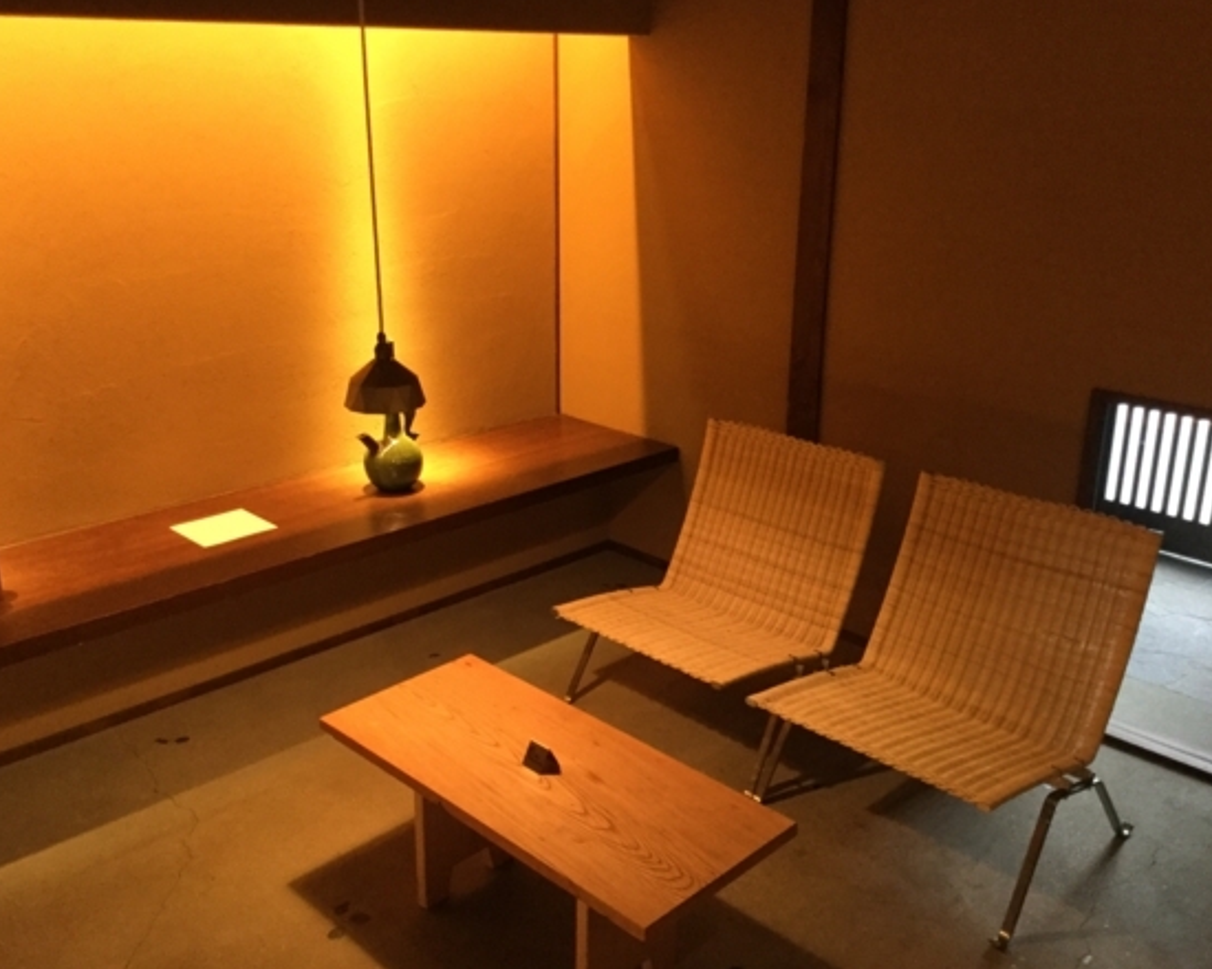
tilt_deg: -18.8
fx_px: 1184
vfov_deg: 44.5
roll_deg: +0.0
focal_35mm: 33
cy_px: 478
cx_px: 602
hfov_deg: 54.2
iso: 200
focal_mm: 3.3
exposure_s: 1/24
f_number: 2.4
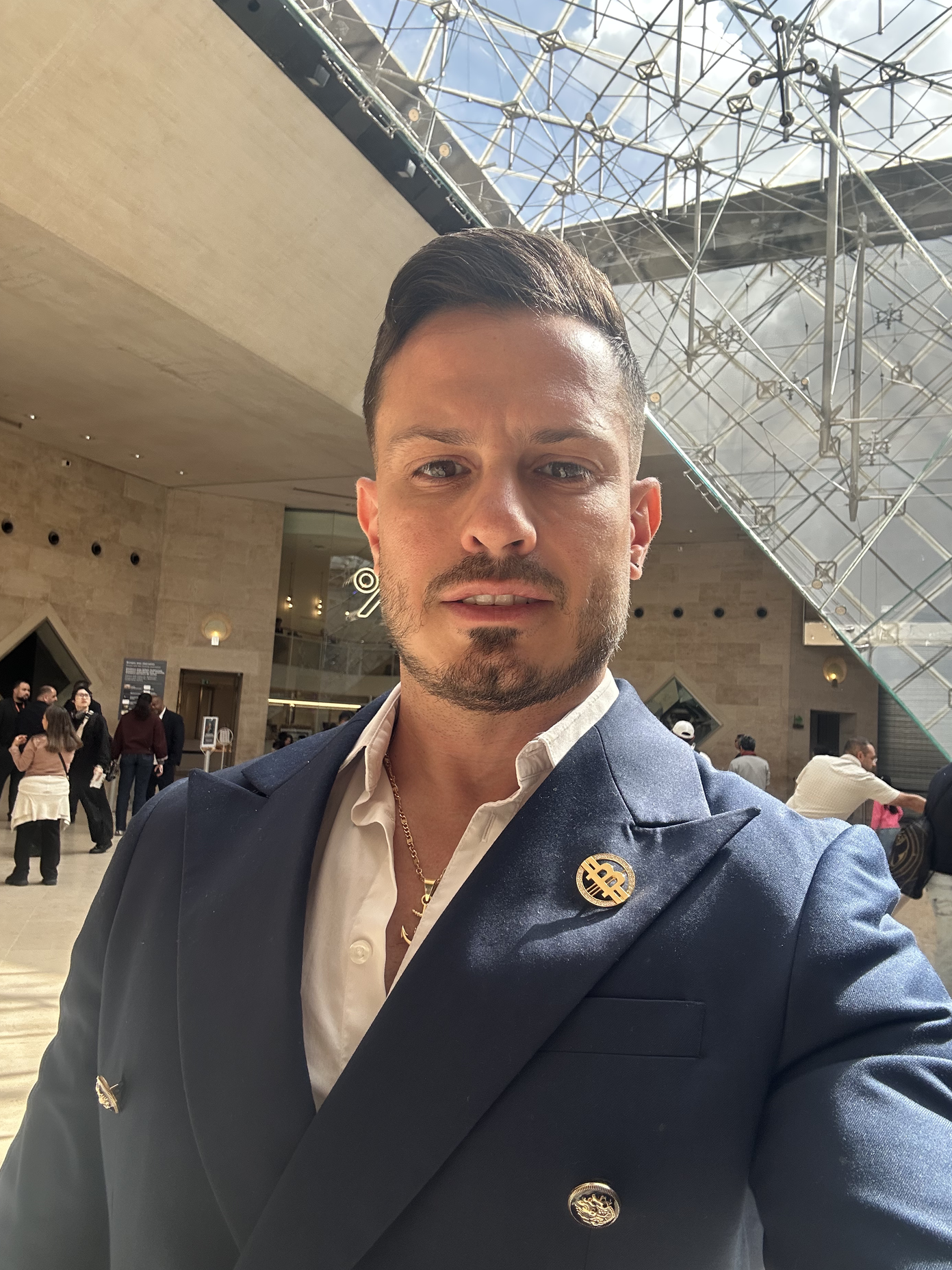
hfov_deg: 54.8
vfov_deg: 69.4
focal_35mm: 25
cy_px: 643
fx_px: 917
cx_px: 513
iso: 25
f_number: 1.9
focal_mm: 2.69
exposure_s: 1/264
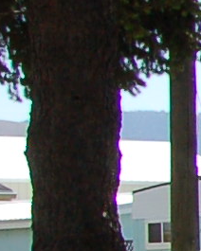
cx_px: 1421
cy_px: 324
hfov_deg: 3.9
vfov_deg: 6.7
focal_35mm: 287
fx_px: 2134
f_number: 10
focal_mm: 18
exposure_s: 1/250
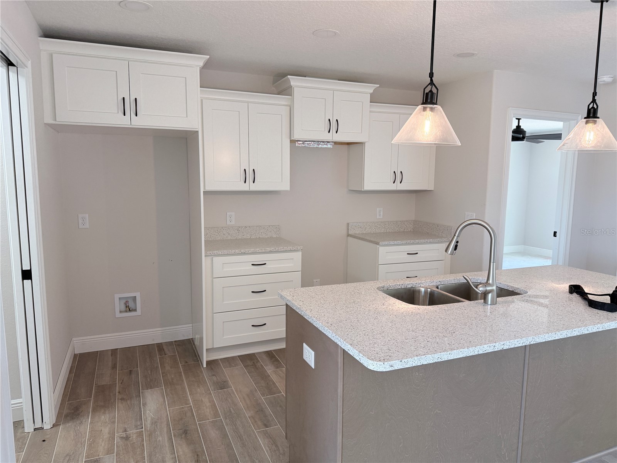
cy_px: 232
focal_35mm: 24
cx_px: 308
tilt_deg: -6.9
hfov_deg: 71.6
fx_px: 428
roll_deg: -0.4
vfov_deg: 56.8
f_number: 1.78
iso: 160
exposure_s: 1/120
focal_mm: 6.76
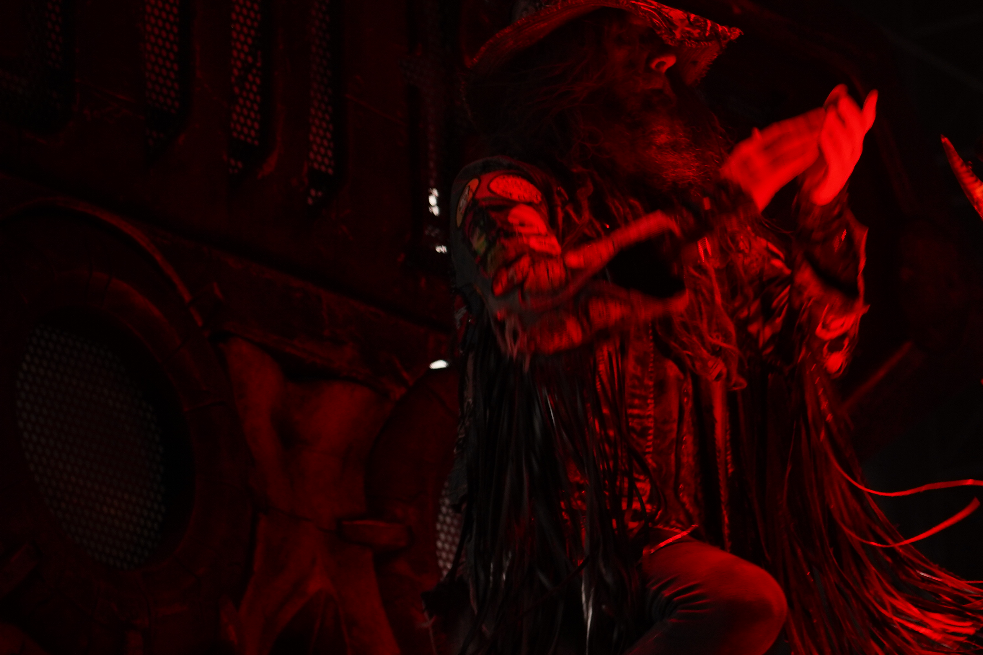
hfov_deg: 9.9
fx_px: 5652
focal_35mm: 207
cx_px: 809
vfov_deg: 6.6
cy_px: 517
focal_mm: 105
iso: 400
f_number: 4
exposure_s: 1/125
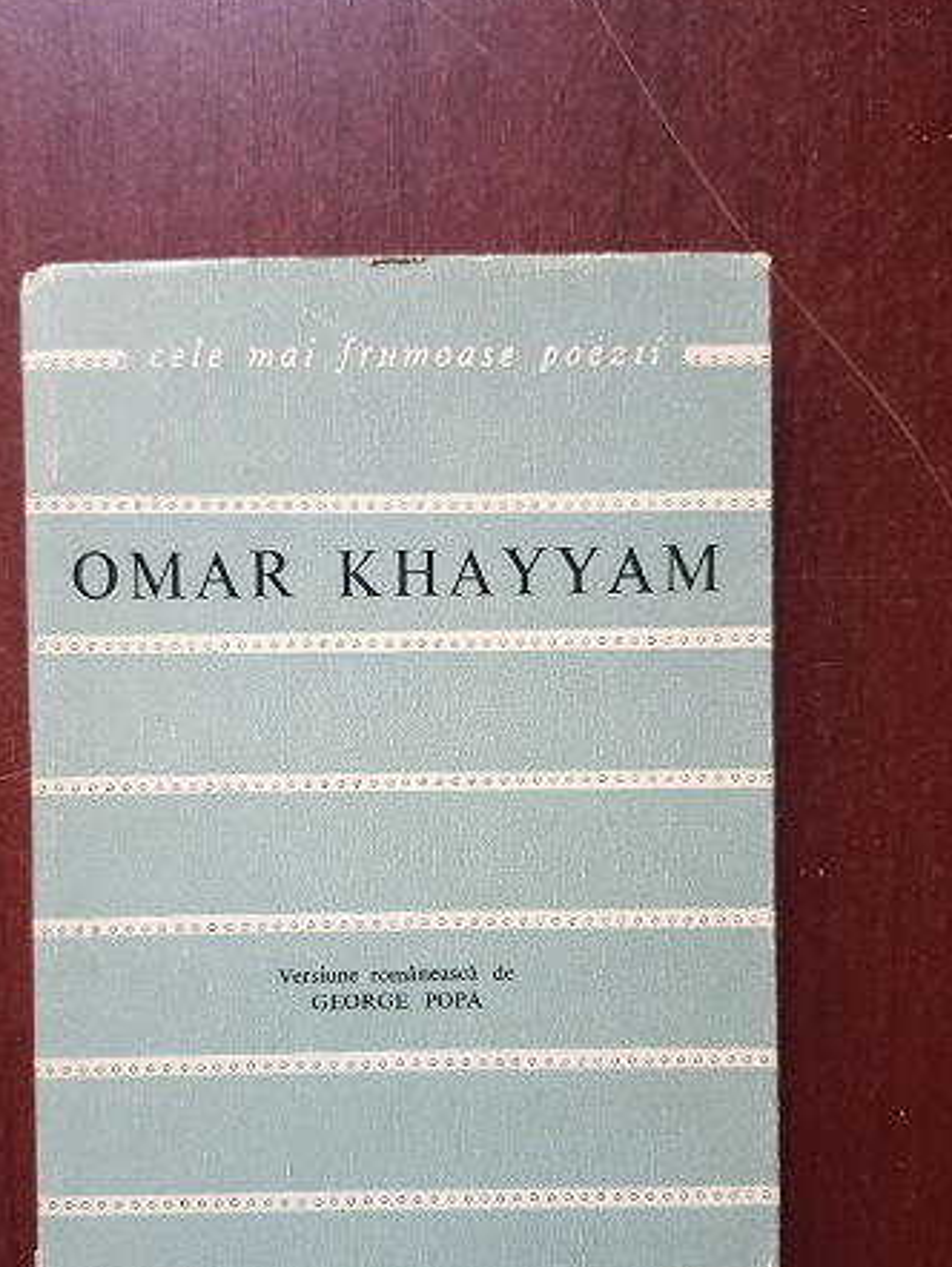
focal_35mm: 32
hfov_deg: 44.1
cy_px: 762
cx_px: 419
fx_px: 1172
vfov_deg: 56.3
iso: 200
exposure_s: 1/20
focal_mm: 4.3
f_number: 1.7
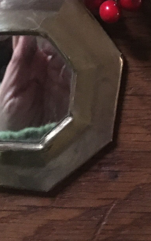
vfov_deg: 18.5
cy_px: -111
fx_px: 665
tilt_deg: -86.0
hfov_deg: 12.9
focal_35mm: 101
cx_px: 116
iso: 500
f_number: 2.2
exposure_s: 1/17
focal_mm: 4.15
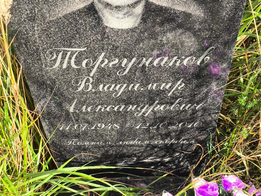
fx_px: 377
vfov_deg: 29.1
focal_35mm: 50
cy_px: 98
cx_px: 130
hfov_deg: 38.2
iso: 50
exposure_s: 1/377
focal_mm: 4.71
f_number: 1.7
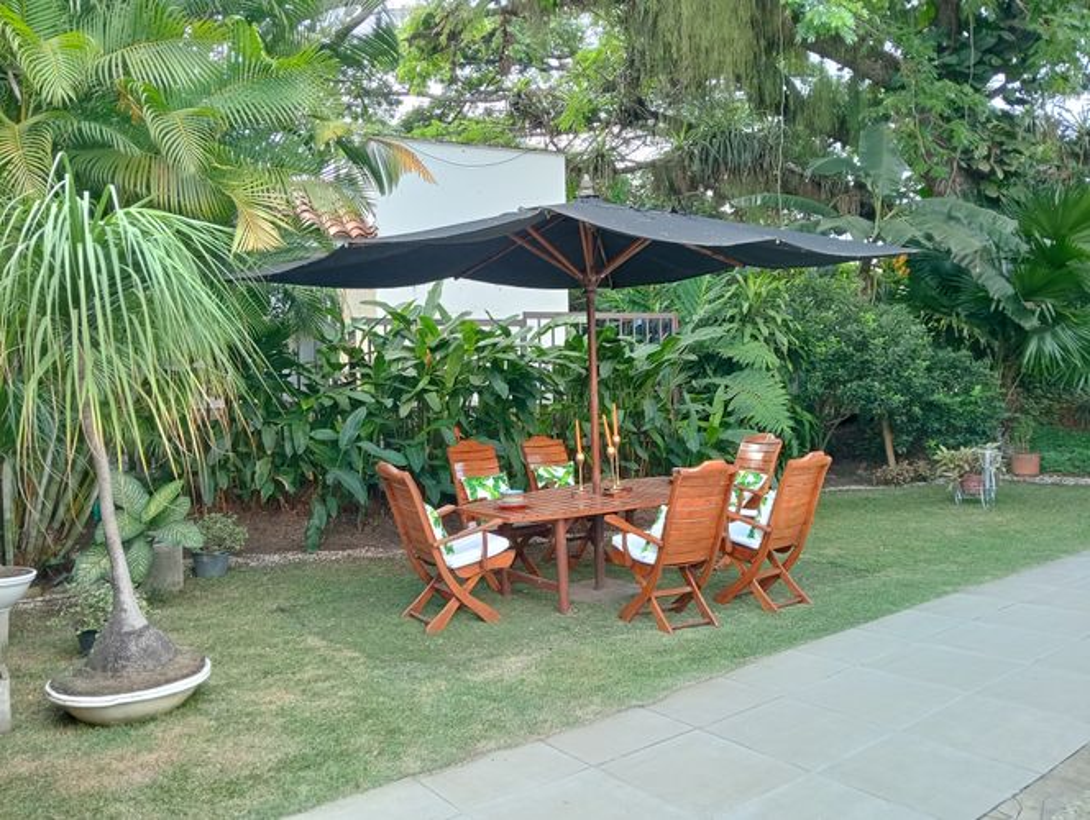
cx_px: 545
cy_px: 410
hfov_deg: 63.4
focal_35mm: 28
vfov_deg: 49.9
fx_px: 883
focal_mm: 3.98
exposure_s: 1/163
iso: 99
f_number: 1.8
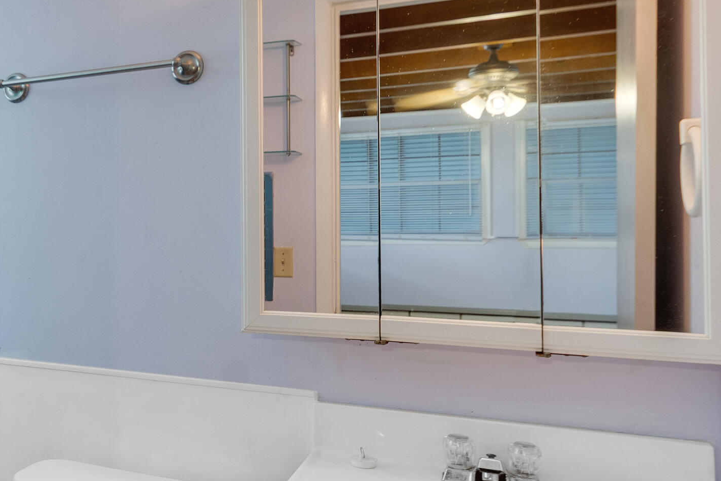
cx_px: 95
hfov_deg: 47.9
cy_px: 185
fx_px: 731
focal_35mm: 37
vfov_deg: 36.2
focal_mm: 11.5
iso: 320
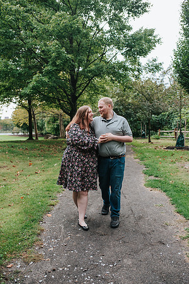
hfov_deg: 37.9
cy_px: 142
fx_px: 276
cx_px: 94
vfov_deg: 54.4
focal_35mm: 35
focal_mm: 35
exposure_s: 1/400
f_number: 3.2
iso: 1000
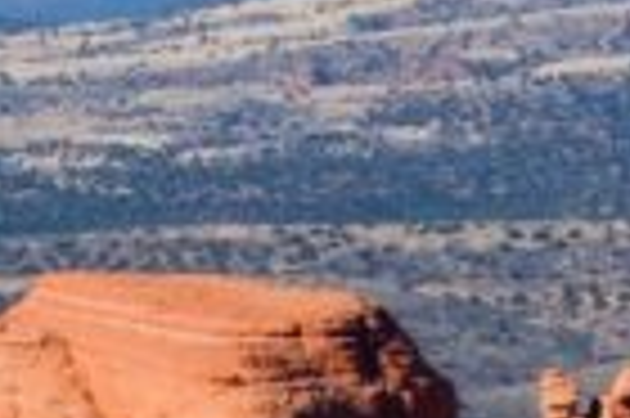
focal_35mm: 537
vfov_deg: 2.5
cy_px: 1128
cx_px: 634
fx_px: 9382
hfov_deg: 3.8
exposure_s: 1/125
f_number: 16
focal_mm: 65
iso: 200
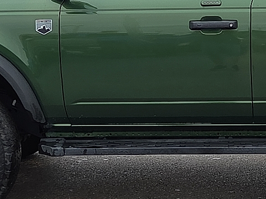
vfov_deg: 11.3
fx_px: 1007
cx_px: 213
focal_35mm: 131
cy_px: 47
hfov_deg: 15.0
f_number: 1.8
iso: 76
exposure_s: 1/1250
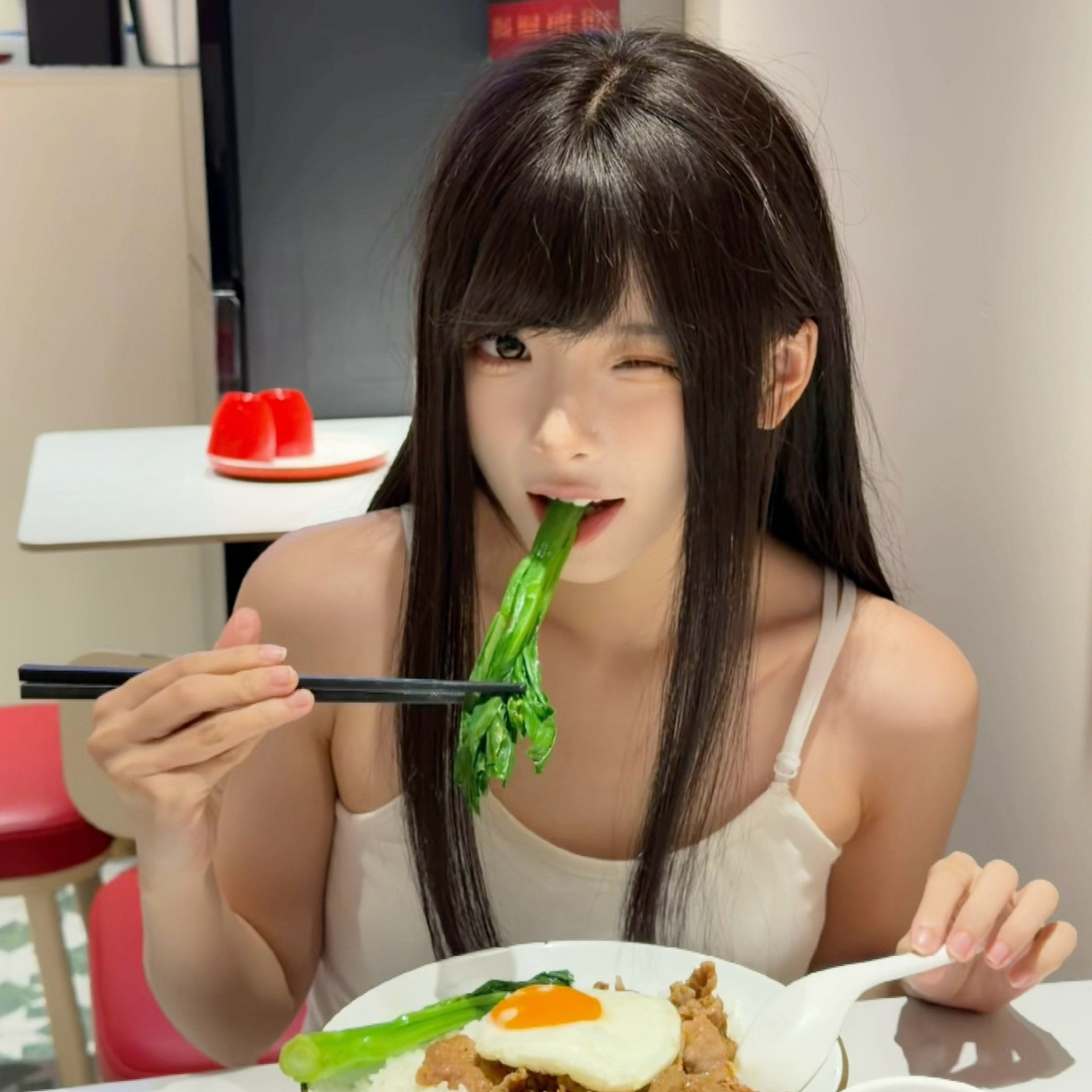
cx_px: 545
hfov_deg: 52.5
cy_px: 529
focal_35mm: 31
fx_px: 1106
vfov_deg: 52.5
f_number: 1.5
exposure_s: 1/60
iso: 125
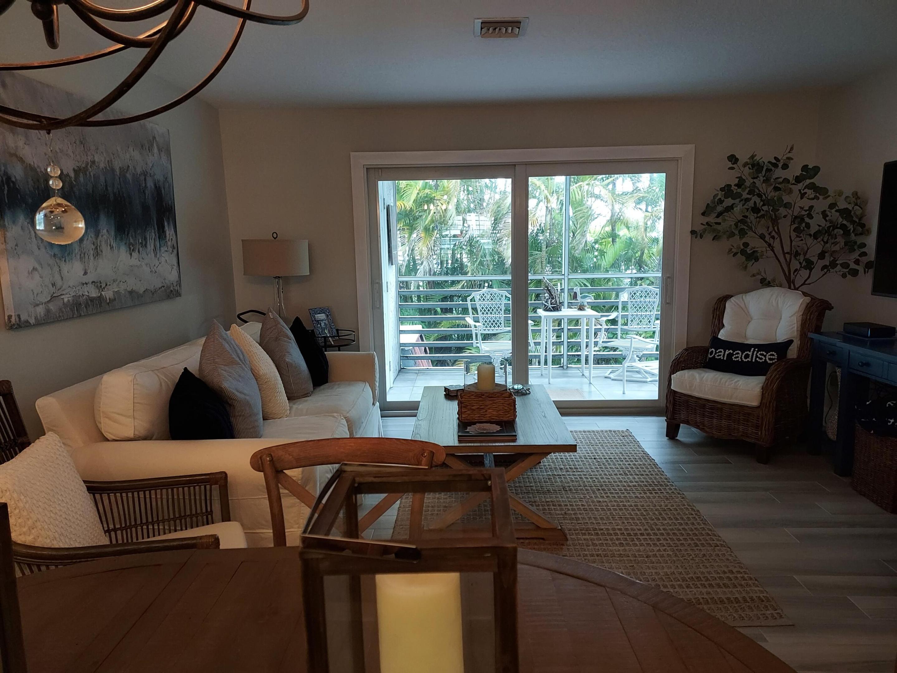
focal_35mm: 24
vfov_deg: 56.8
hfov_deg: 71.6
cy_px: 336
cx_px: 448
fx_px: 622
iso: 320
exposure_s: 1/60
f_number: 1.8
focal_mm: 4.6
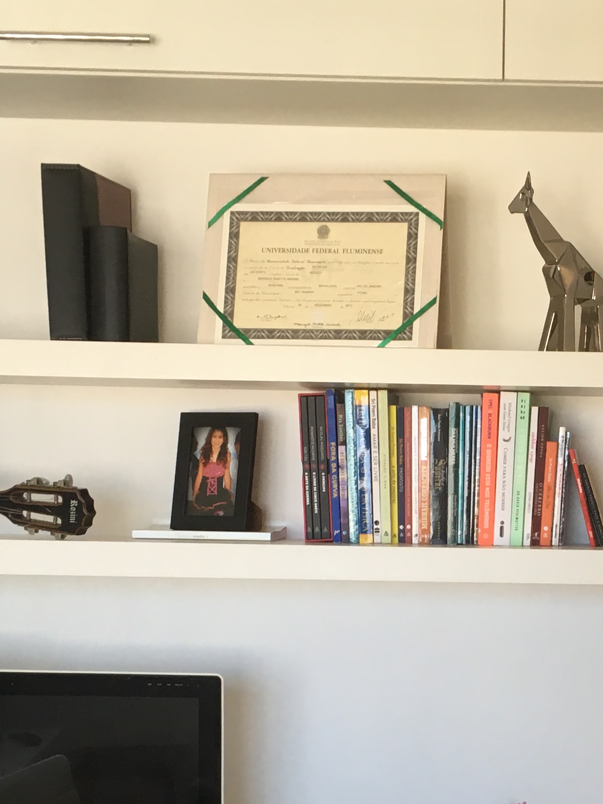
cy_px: 629
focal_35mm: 70
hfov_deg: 20.5
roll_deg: -0.8
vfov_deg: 27.3
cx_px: 553
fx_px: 1625
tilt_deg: -5.0
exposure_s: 1/40
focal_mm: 4.15
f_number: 2.2
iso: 32
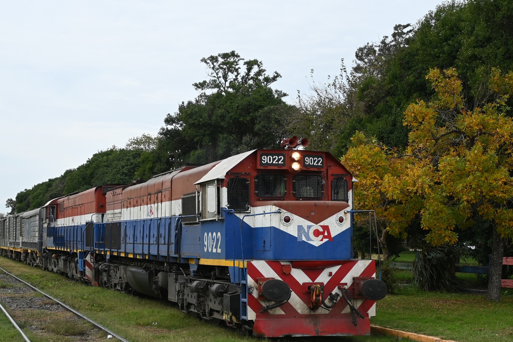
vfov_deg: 23.2
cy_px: 204
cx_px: 197
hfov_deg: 34.1
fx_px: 832
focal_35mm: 58
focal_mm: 27.5
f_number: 4.5
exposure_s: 1/1000
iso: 200
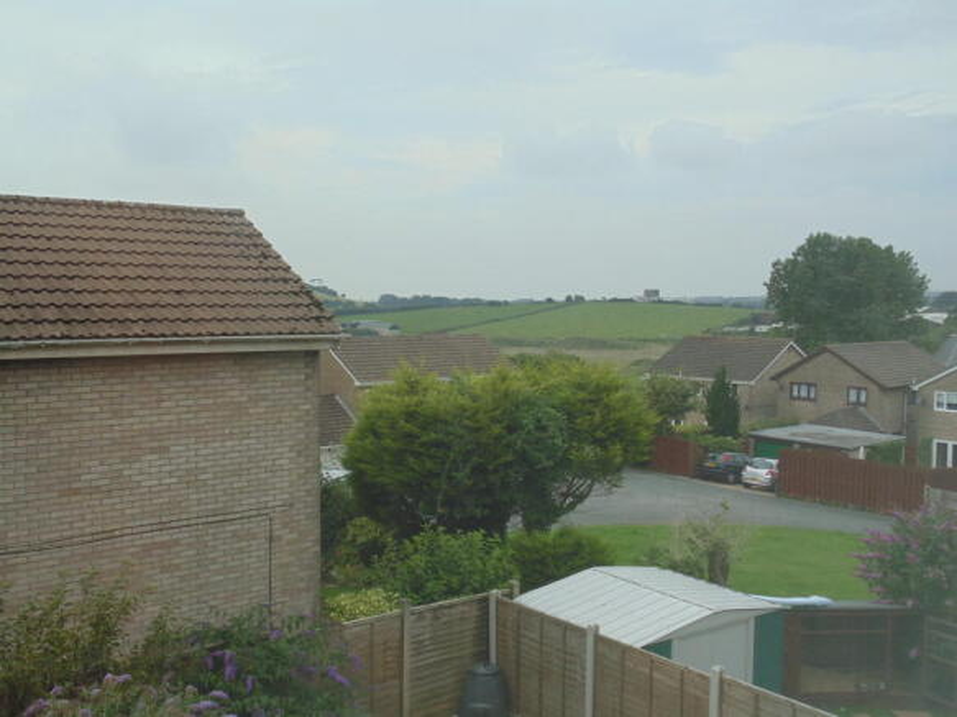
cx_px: 478
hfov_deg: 54.0
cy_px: 358
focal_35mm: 34
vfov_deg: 41.8
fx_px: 940
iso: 80
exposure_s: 1/640
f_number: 3.4
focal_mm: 6.2
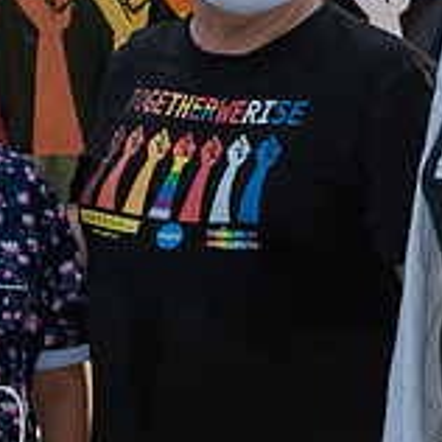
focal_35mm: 344
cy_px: 258
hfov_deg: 5.1
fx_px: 4969
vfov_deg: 5.1
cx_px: 233
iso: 100
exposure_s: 1/125
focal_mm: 70
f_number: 5.6
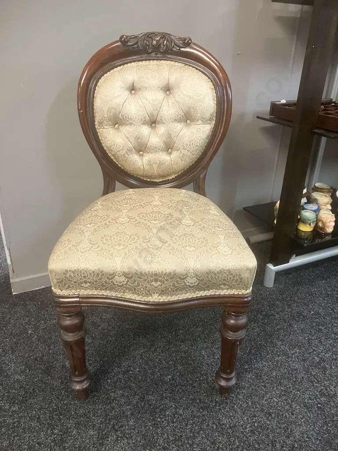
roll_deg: -1.1
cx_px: 169
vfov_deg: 63.4
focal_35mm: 28
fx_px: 365
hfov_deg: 49.7
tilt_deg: -24.9
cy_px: 226
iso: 250
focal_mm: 3.99
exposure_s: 1/50
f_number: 1.8
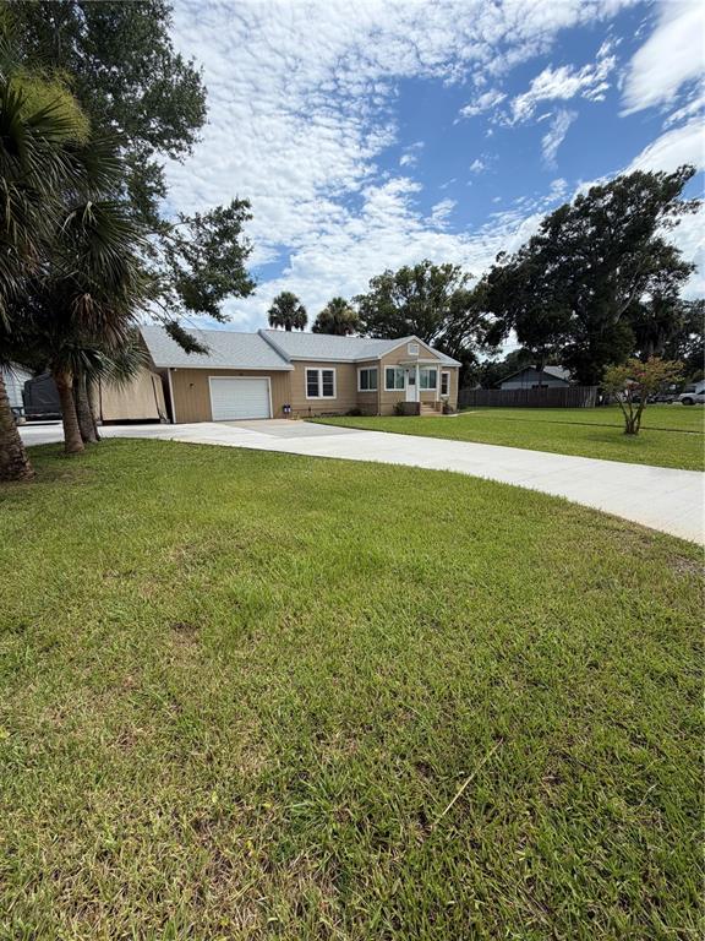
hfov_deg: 85.7
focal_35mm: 14
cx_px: 352
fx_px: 380
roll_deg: +0.6
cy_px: 470
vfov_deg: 102.1
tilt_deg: -11.2
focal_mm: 2.22
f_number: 2.2
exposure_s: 1/1017
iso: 20
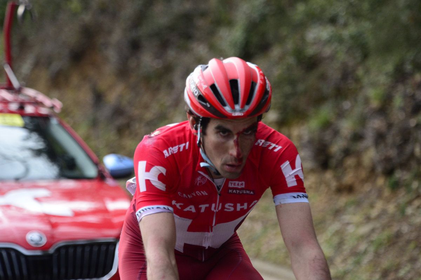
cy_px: 140
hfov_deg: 9.8
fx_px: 2454
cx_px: 210
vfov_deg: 6.5
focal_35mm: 210
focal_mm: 210
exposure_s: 1/1000
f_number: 5.6
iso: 3200
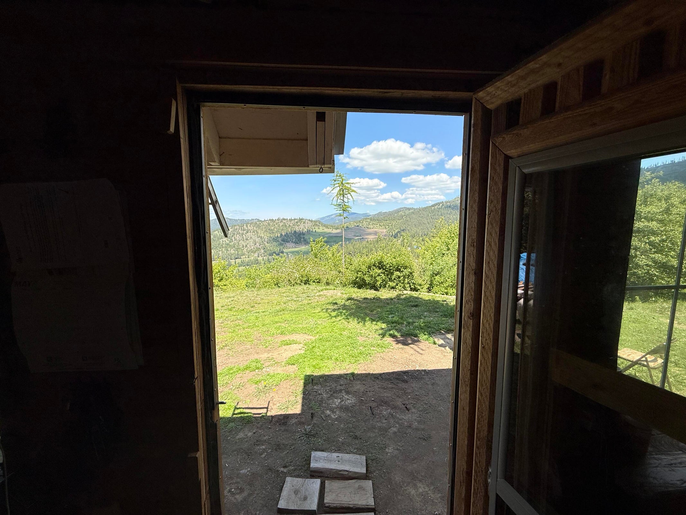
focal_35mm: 14
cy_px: 258
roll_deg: -0.2
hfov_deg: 102.1
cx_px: 343
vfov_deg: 85.7
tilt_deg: -6.3
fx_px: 277
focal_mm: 2.22
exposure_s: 1/1431
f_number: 2.2
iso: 50
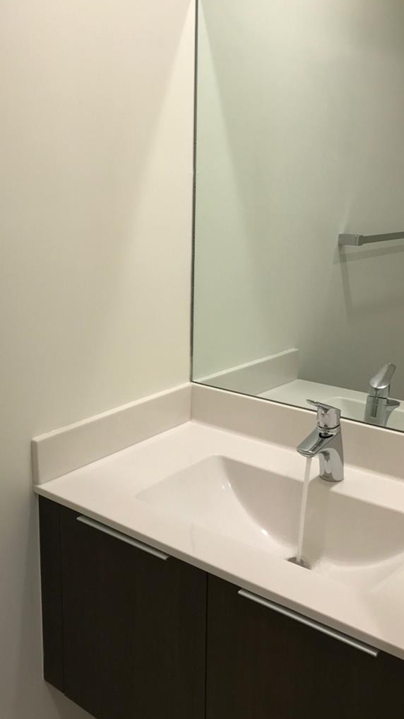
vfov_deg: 55.1
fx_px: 686
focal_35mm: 36
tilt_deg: -10.1
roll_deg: +0.9
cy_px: 316
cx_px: 126
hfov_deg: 32.5
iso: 25
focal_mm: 3.99
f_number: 1.8
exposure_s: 1/40
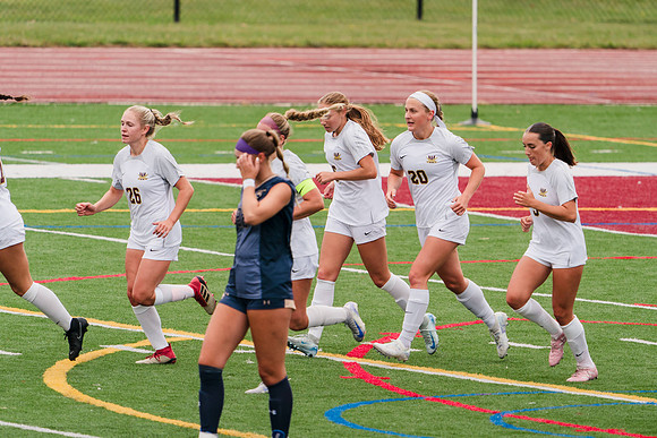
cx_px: 386
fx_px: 10723
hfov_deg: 3.5
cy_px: 188
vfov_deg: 2.3
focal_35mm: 587
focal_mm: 500
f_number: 6.3
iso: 640
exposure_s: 1/1600
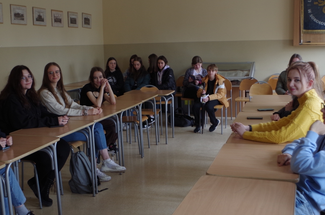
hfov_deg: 45.5
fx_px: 387
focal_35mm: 43
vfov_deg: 31.0
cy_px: 108
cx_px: 152
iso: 400
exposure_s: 1/50
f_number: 3.5
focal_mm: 18
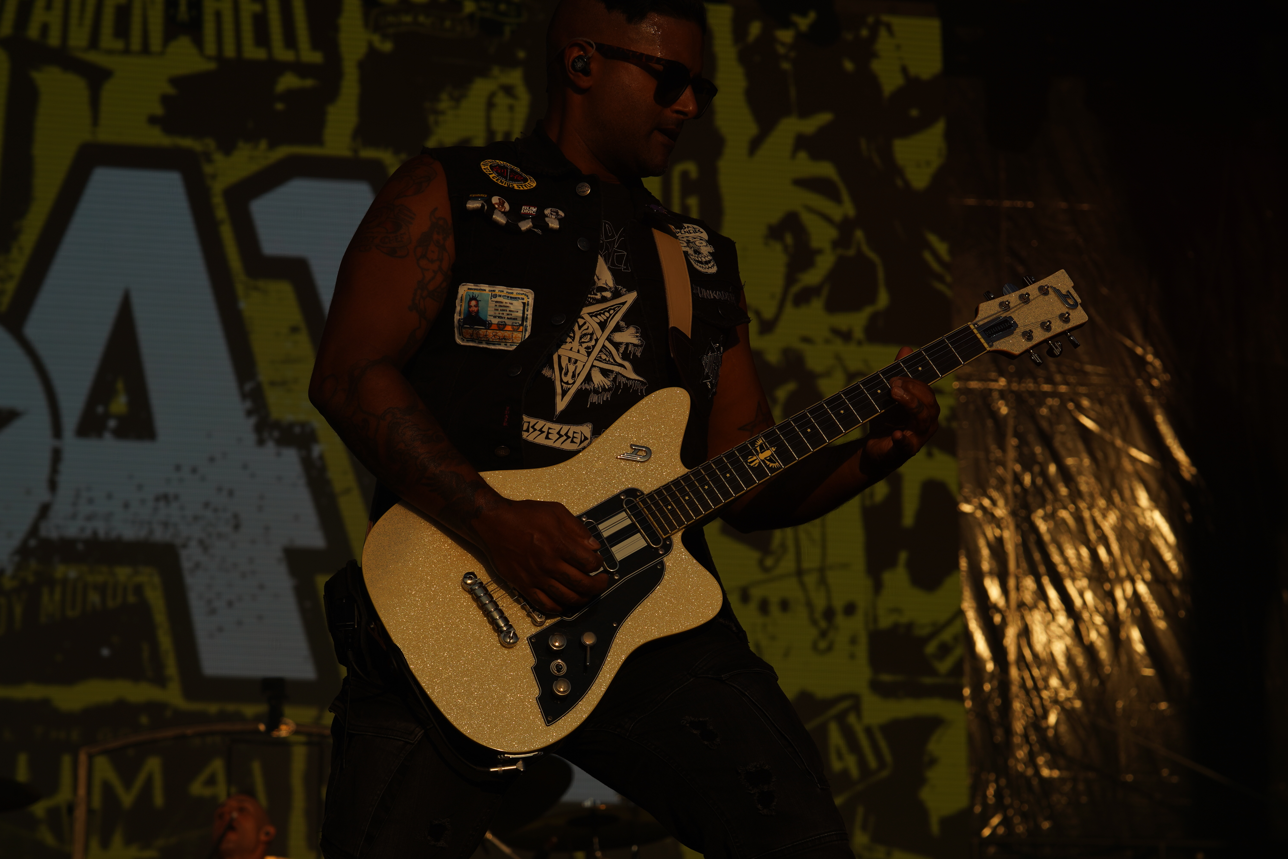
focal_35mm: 97
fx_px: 3470
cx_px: 644
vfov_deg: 14.1
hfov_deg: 21.0
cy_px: 430
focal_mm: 97
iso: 100
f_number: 8
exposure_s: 1/800
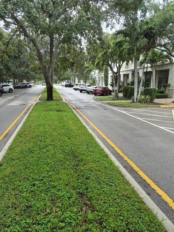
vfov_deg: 73.9
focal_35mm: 23
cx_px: 87
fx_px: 154
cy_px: 116
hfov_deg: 58.9
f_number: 1.8
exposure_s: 1/908
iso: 80
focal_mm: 5.4
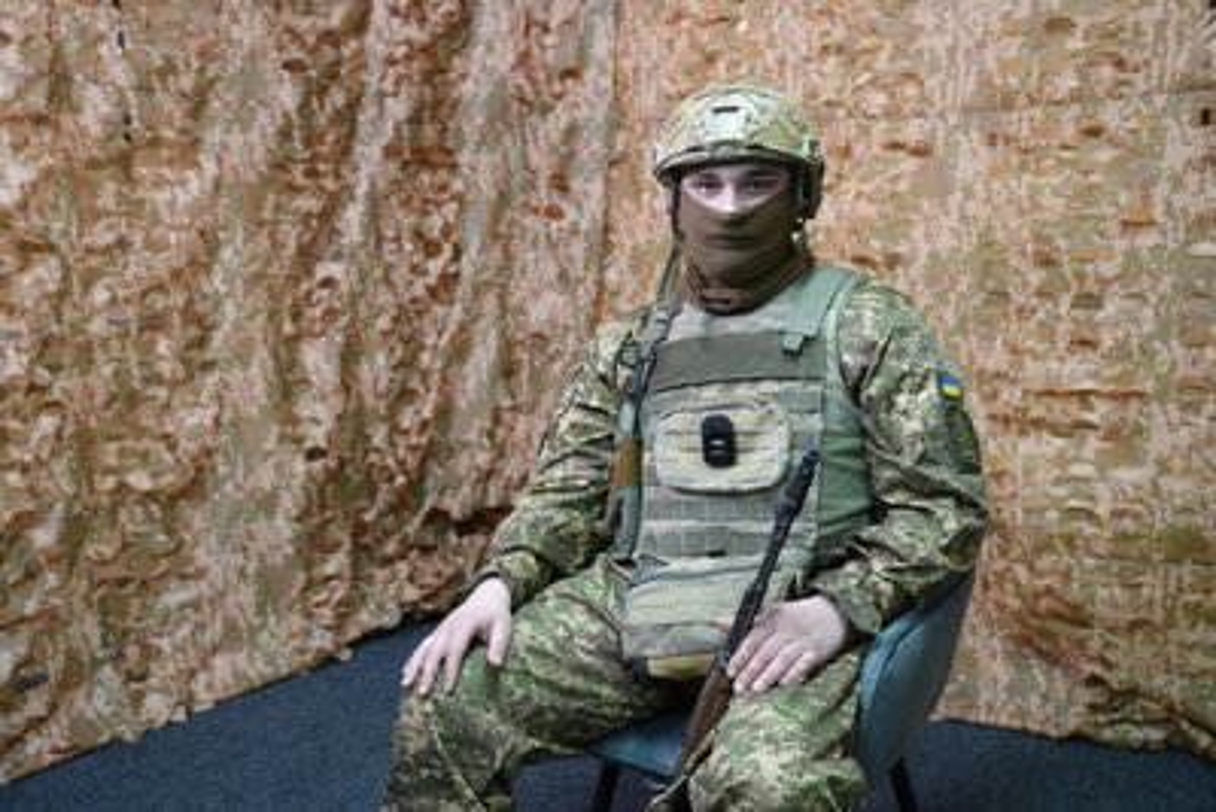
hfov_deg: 54.4
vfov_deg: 37.9
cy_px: 406
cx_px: 608
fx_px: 1183
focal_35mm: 35
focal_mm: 35
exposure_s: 1/160
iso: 2500
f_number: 4
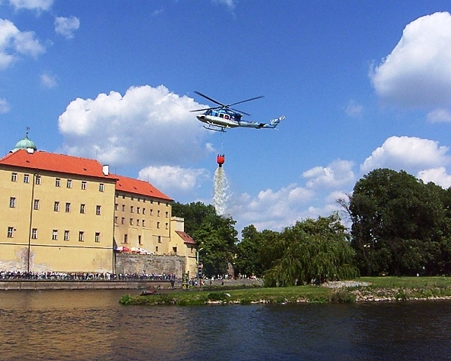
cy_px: 179
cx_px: 215
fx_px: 494
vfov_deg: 40.1
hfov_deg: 49.1
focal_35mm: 37
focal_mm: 9
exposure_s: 1/400
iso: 50
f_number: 7.1
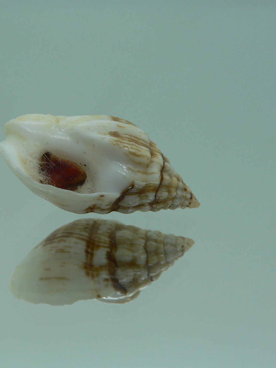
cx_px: 88
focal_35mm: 47
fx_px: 500
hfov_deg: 30.6
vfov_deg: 40.4
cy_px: 183
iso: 80
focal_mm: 4.6
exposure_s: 1/60
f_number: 2.8
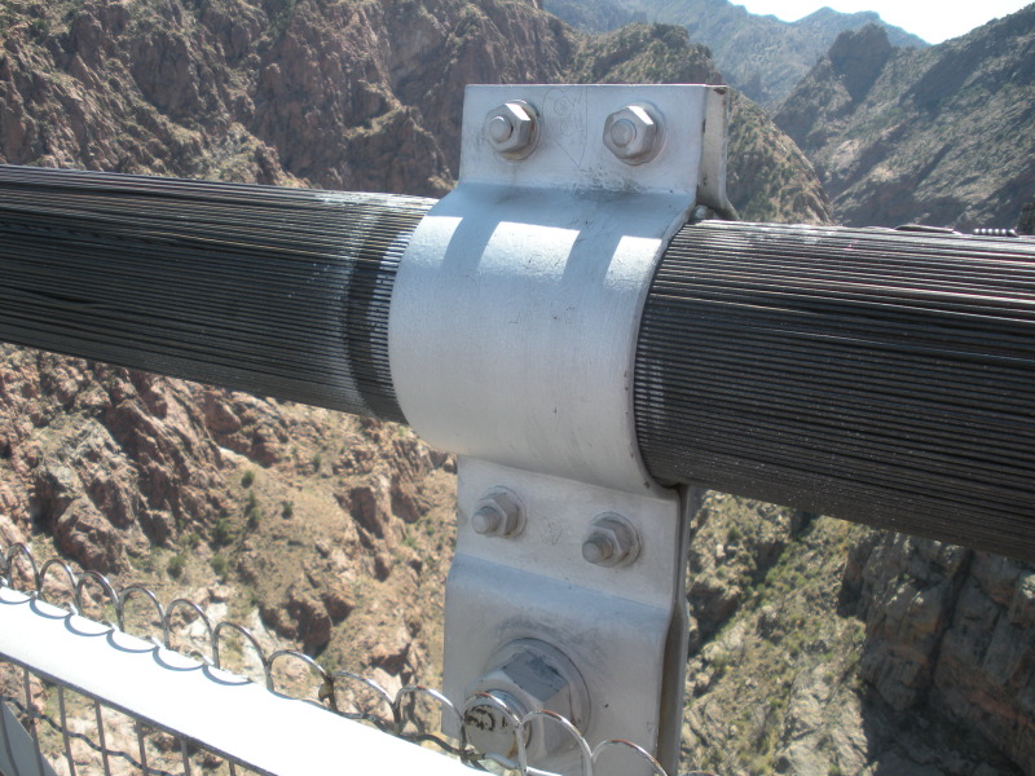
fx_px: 1076
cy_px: 388
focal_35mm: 36
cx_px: 518
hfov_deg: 51.4
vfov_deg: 39.7
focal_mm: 6.3
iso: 64
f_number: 3.5
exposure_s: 1/263
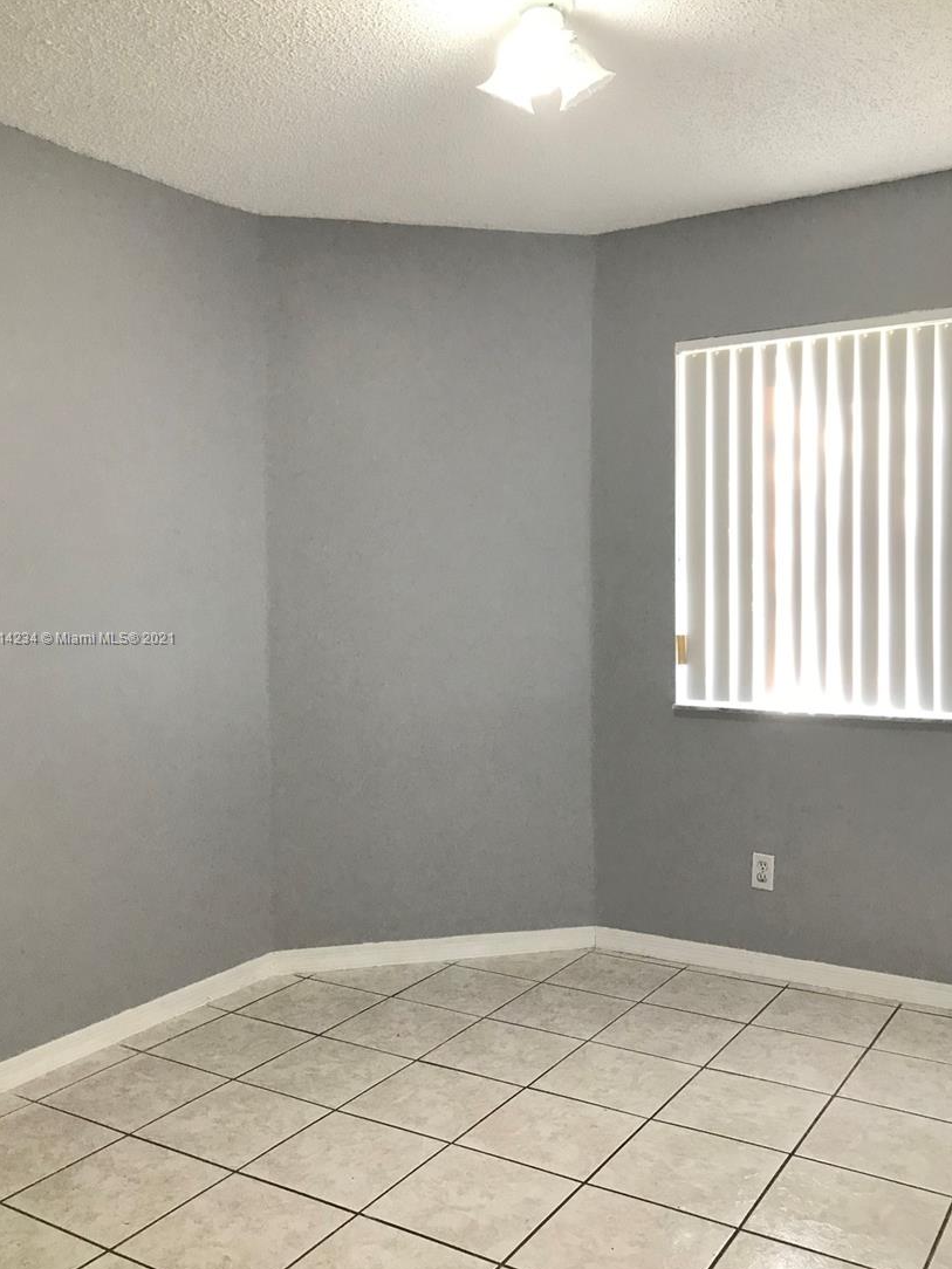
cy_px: 639
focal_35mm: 31
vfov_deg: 58.4
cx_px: 487
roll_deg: +1.2
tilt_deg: -2.5
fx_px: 1137
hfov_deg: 45.4
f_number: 1.8
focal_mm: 3.99
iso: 40
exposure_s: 1/30
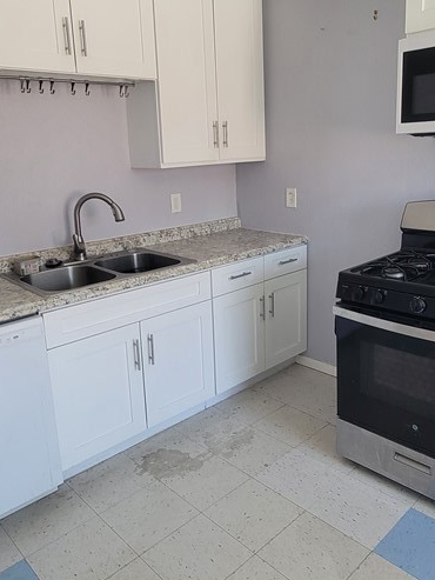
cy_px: 254
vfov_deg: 65.1
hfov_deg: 51.3
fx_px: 452
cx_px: 237
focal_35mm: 27
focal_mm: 2.2
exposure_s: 1/60
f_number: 2.2
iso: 125
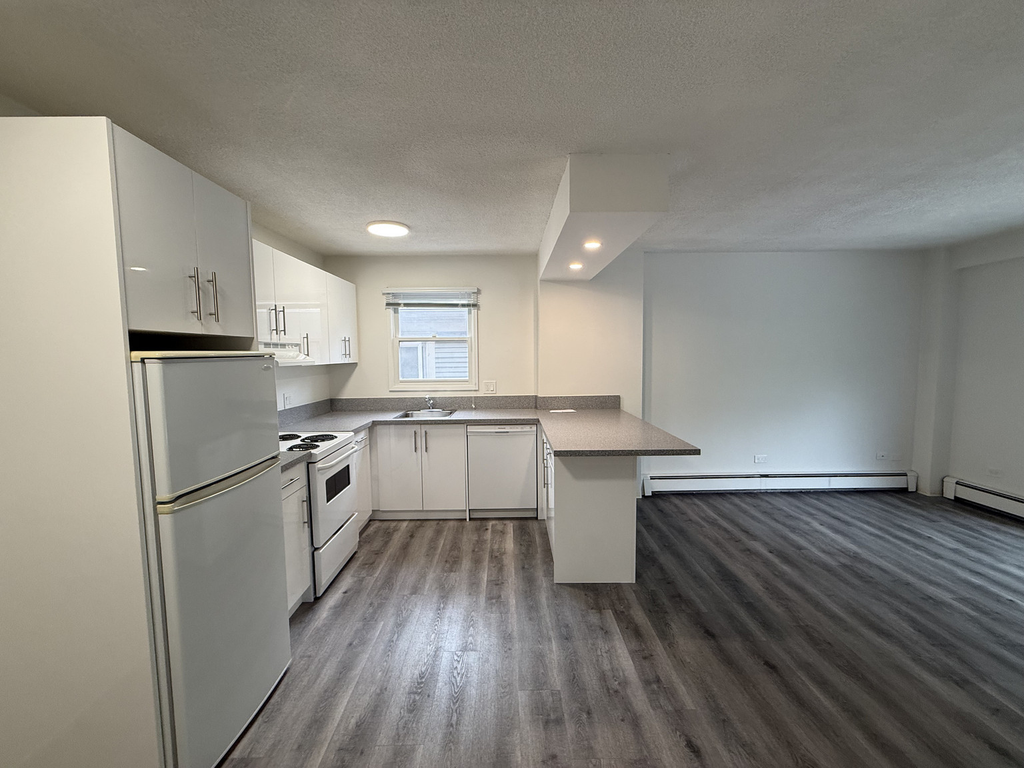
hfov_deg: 102.1
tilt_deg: -4.4
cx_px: 512
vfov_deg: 85.7
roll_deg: +0.5
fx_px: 414
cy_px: 384
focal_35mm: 14
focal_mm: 2.22
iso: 160
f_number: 2.2
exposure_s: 1/120
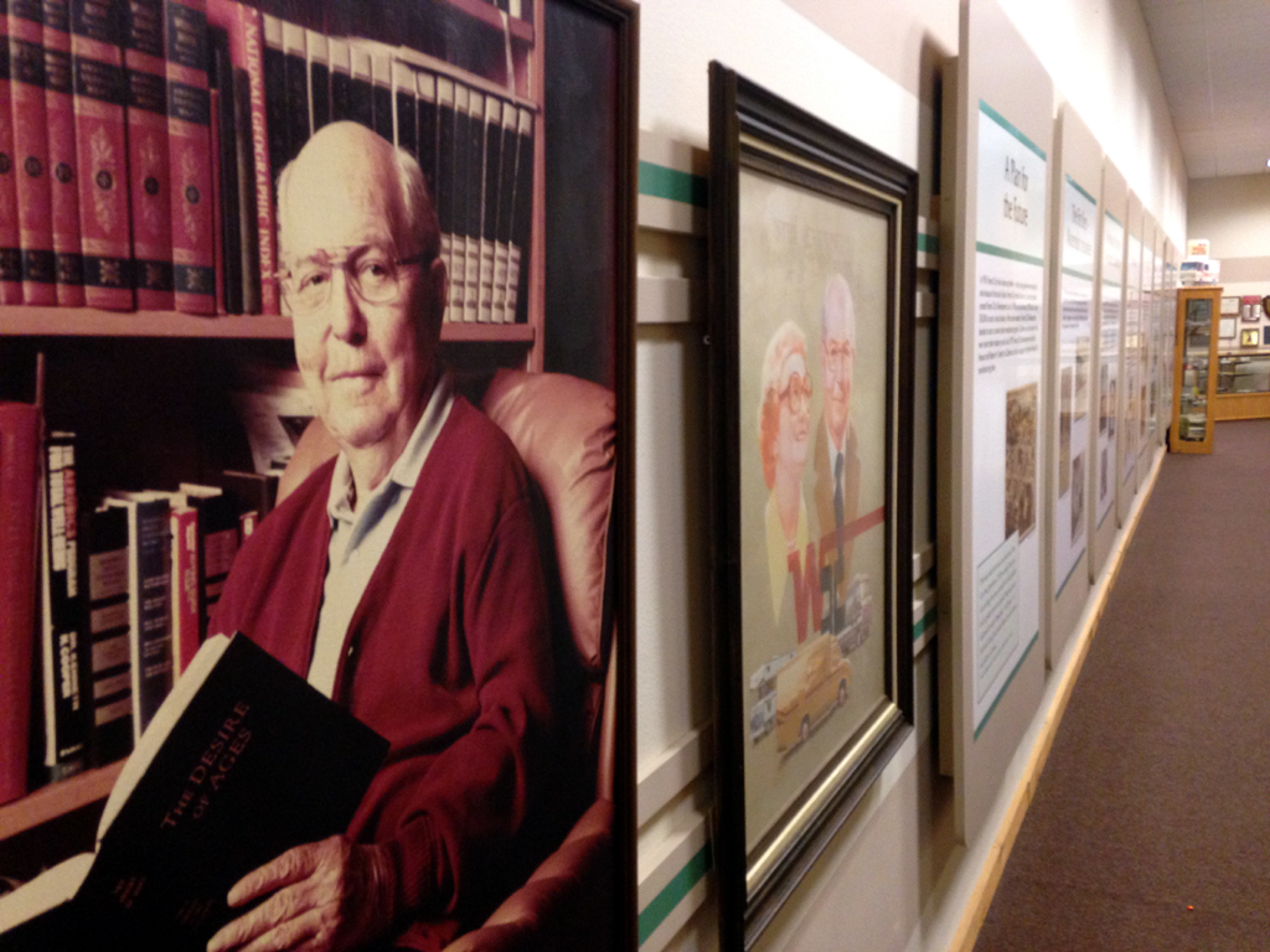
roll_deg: +1.8
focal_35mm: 33
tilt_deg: -7.8
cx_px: 635
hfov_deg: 55.4
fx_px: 1211
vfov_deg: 42.9
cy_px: 476
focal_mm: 4.12
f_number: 2.4
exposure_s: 1/20
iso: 250
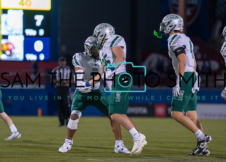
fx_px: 1746
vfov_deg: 5.3
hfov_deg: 7.4
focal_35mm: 272
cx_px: 108
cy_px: 73
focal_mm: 200
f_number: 2.8
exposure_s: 1/1600
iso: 1600
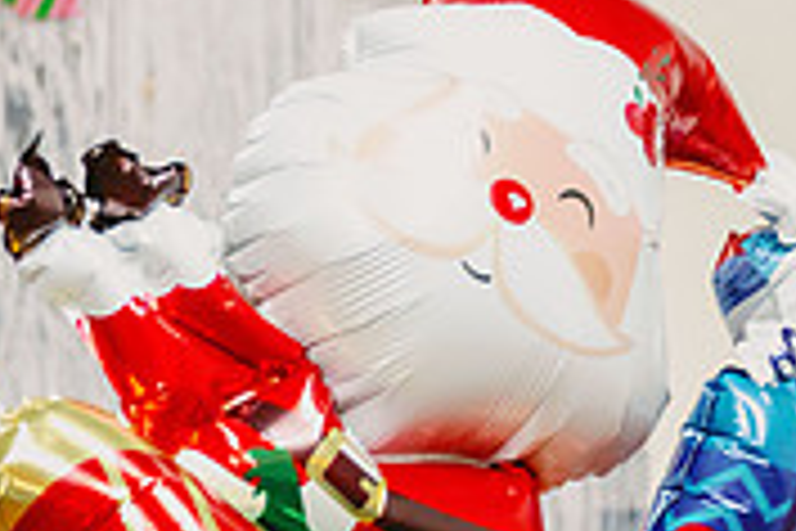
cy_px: 727
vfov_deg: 8.1
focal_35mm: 167
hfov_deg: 12.0
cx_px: -225
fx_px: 3692
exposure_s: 1/320
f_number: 2.8
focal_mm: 51
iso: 2000
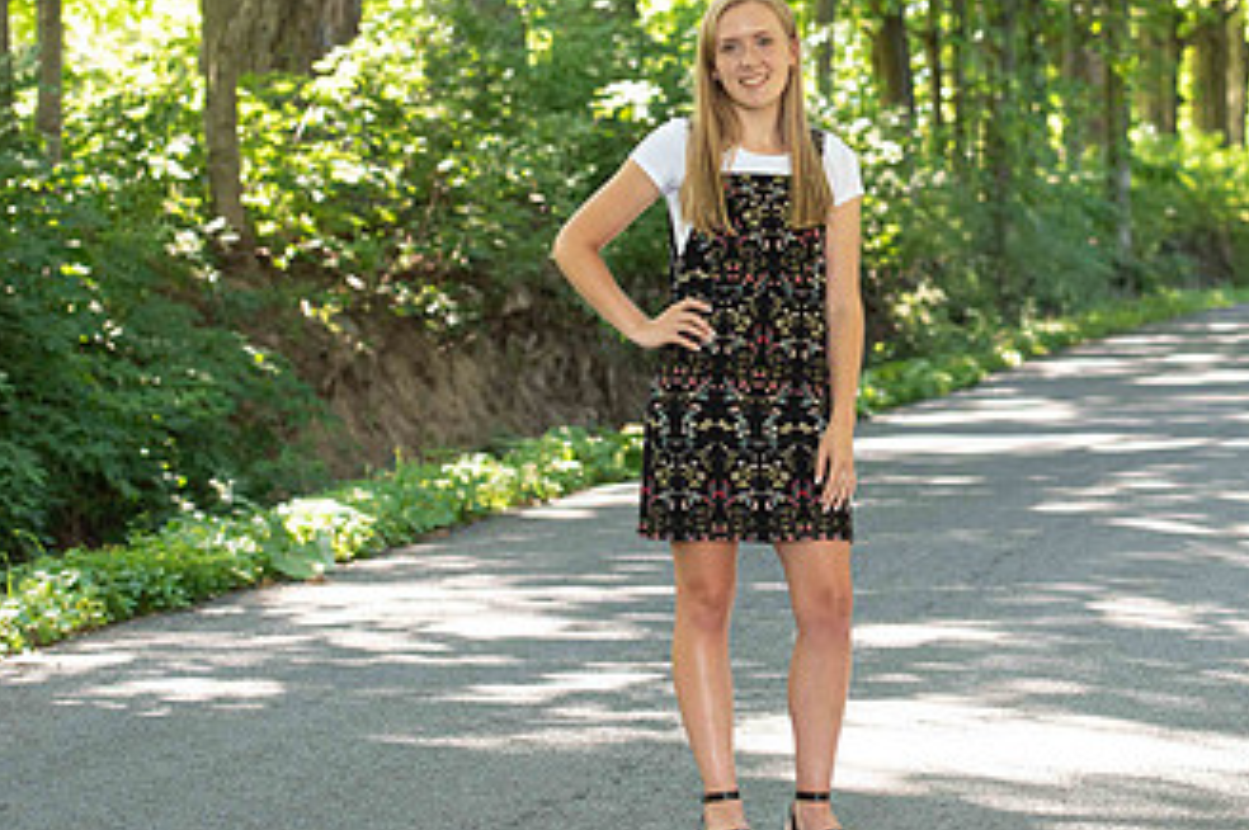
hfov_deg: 16.5
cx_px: 849
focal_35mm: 124
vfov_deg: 11.0
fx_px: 4298
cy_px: 238
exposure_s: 1/200
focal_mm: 70
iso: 640
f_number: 3.5
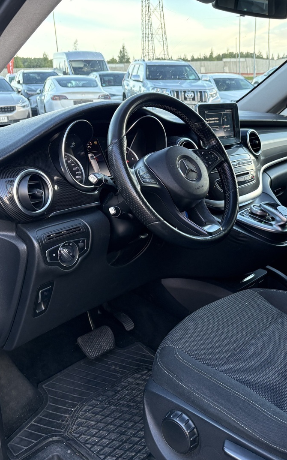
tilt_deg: -18.5
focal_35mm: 37
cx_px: 188
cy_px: 230
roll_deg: +1.2
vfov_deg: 52.8
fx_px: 463
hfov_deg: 34.1
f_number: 1.6
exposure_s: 1/121
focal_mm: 5.96
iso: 125
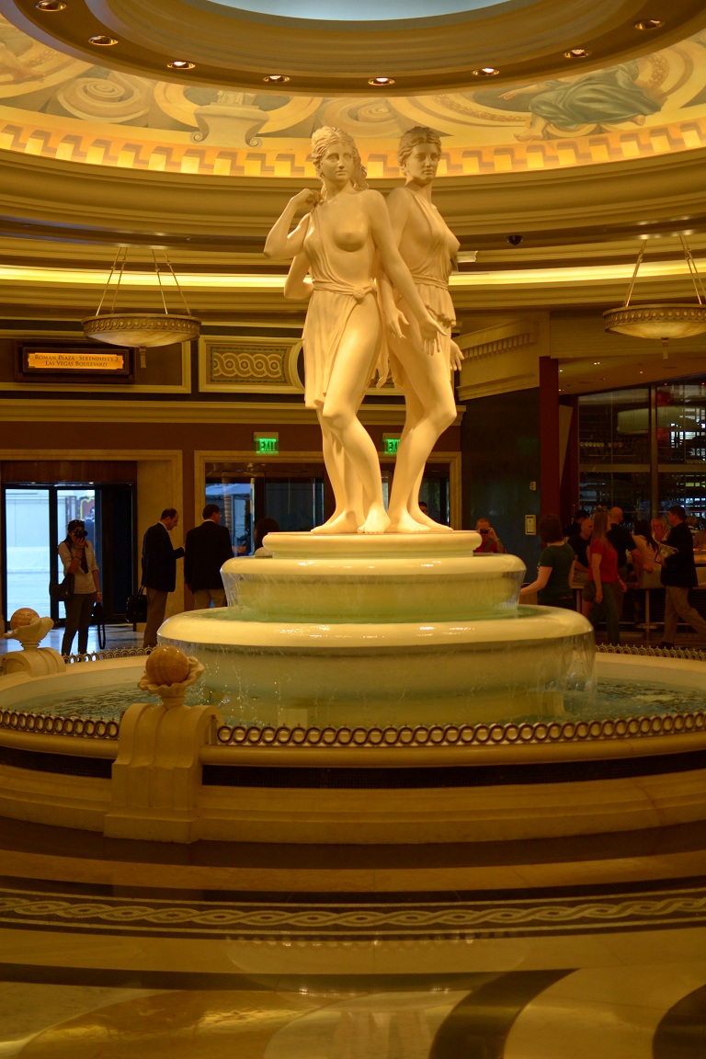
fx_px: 1544
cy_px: 530
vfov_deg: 37.9
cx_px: 353
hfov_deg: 25.8
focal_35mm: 52
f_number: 2
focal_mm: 35
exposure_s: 1/250
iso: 400
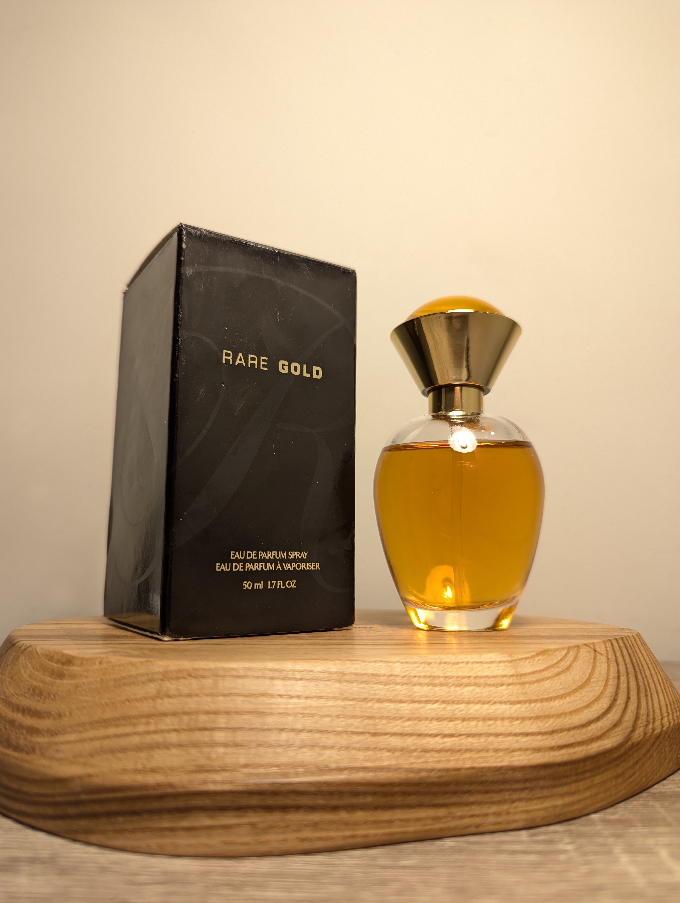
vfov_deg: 71.5
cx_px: 340
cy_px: 452
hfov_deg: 56.9
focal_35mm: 24
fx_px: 627
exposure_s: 1/90
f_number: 1.85
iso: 124
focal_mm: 6.81
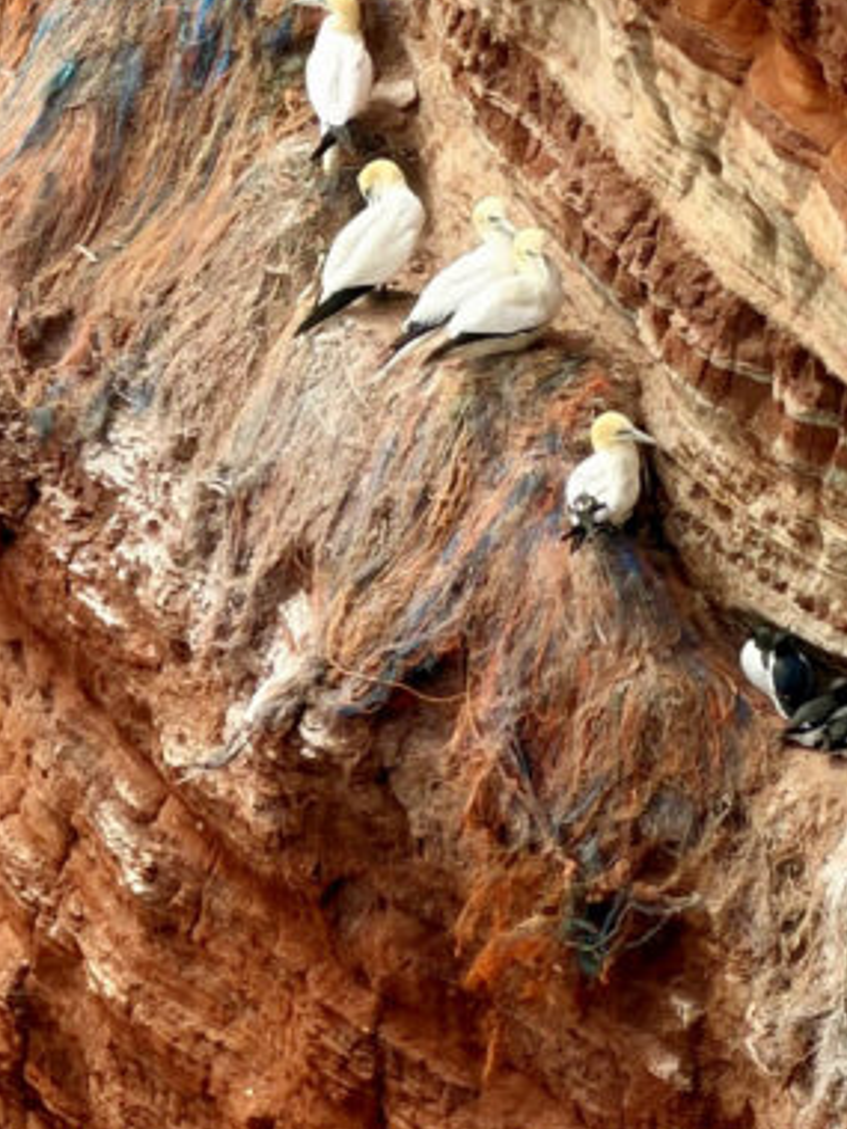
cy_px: 410
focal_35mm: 295
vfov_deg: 6.7
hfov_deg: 5.0
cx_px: 496
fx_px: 9624
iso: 32
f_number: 2.8
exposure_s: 1/639
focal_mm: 16.89
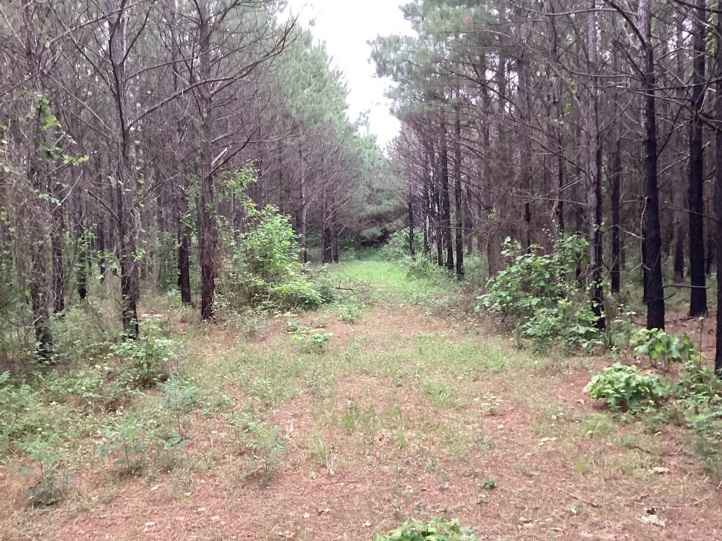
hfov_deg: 58.4
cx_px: 361
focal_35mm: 31
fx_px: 647
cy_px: 270
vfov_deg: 45.4
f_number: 2.4
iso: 320
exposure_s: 1/50
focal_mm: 3.3
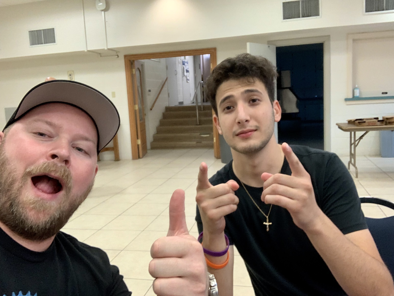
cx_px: 197
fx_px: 364
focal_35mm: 32
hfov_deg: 56.8
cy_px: 148
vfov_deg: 44.2
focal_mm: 2.87
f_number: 2.2
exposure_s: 1/60
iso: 250
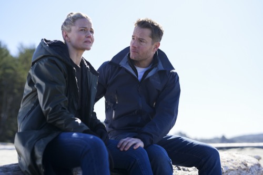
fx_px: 365
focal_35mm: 50
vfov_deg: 27.0
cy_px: 88
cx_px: 132
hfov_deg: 39.6
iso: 100
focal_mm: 50
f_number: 2
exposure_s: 1/2500
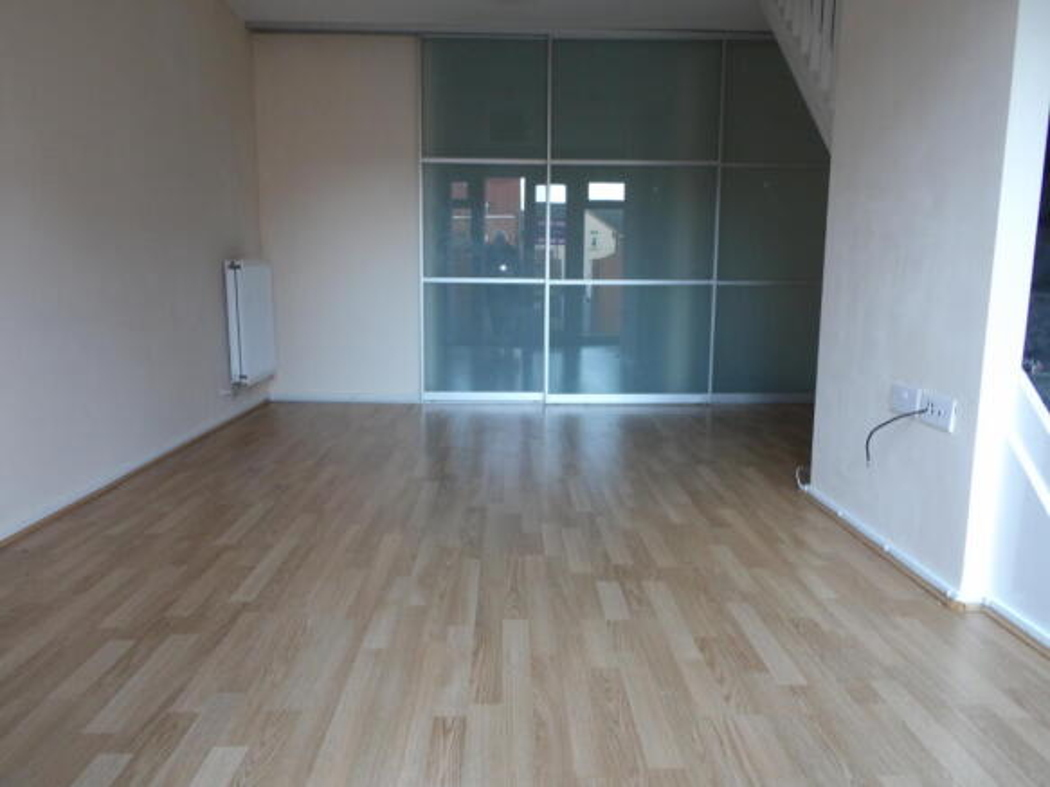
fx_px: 728
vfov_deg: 56.8
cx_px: 525
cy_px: 394
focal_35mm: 24
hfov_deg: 71.6
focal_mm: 4.3
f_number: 4.1
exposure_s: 1/15
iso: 200
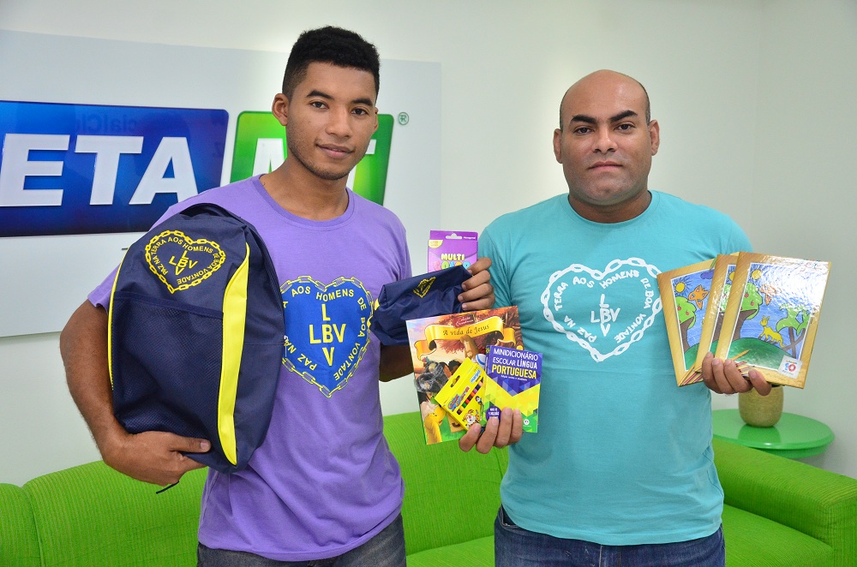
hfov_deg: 46.5
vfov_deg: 31.7
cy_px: 284
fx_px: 998
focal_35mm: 42
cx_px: 428
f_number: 4
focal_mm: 28
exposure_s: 1/80
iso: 1600
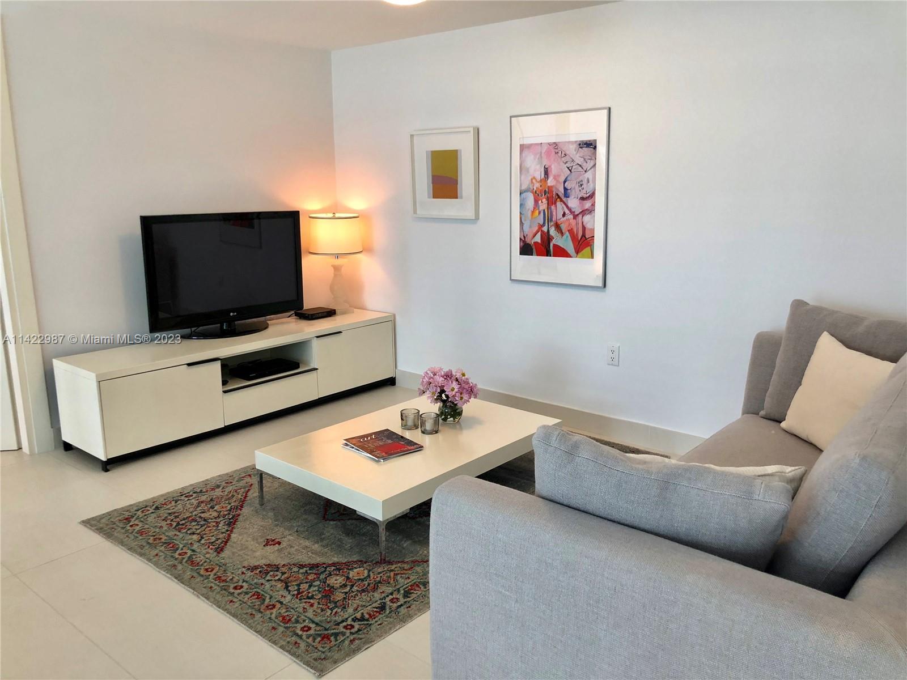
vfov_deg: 49.7
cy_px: 340
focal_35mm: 28
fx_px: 734
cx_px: 454
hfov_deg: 63.4
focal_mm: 4
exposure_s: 1/30
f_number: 1.8
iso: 25
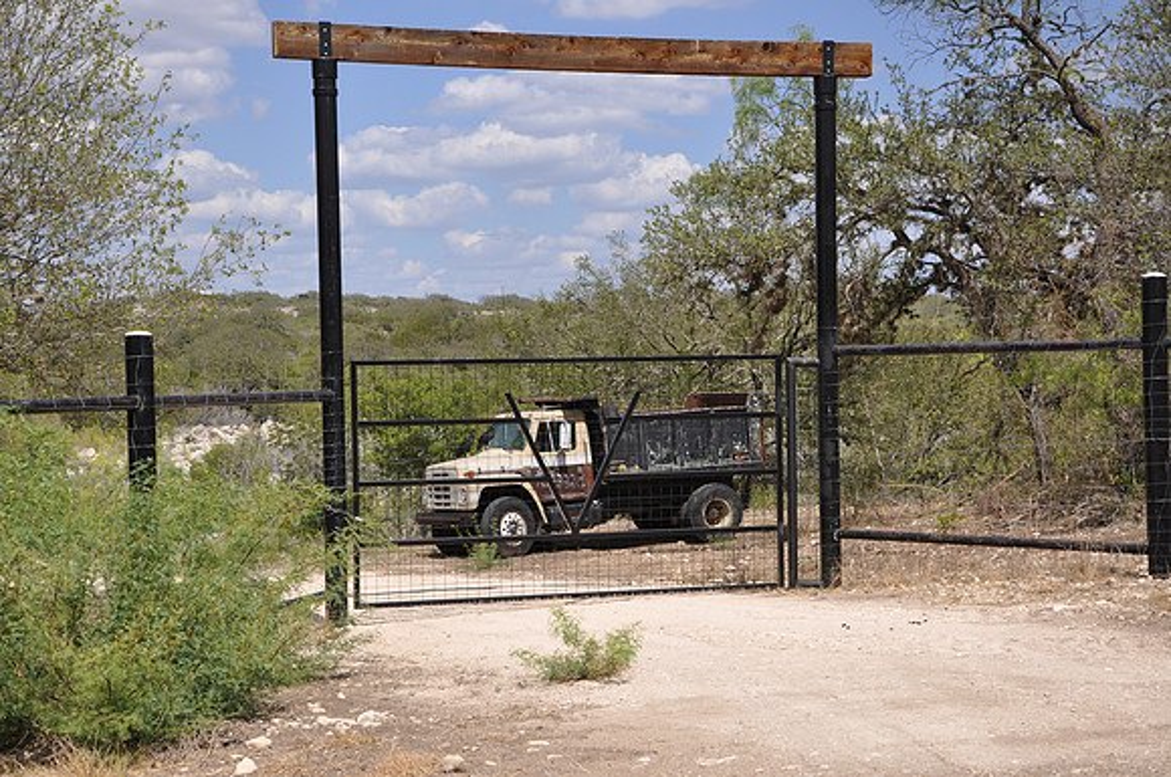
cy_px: 388
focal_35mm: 57
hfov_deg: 35.1
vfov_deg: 23.7
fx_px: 1851
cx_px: 586
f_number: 8
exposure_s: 1/250
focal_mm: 38
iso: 200
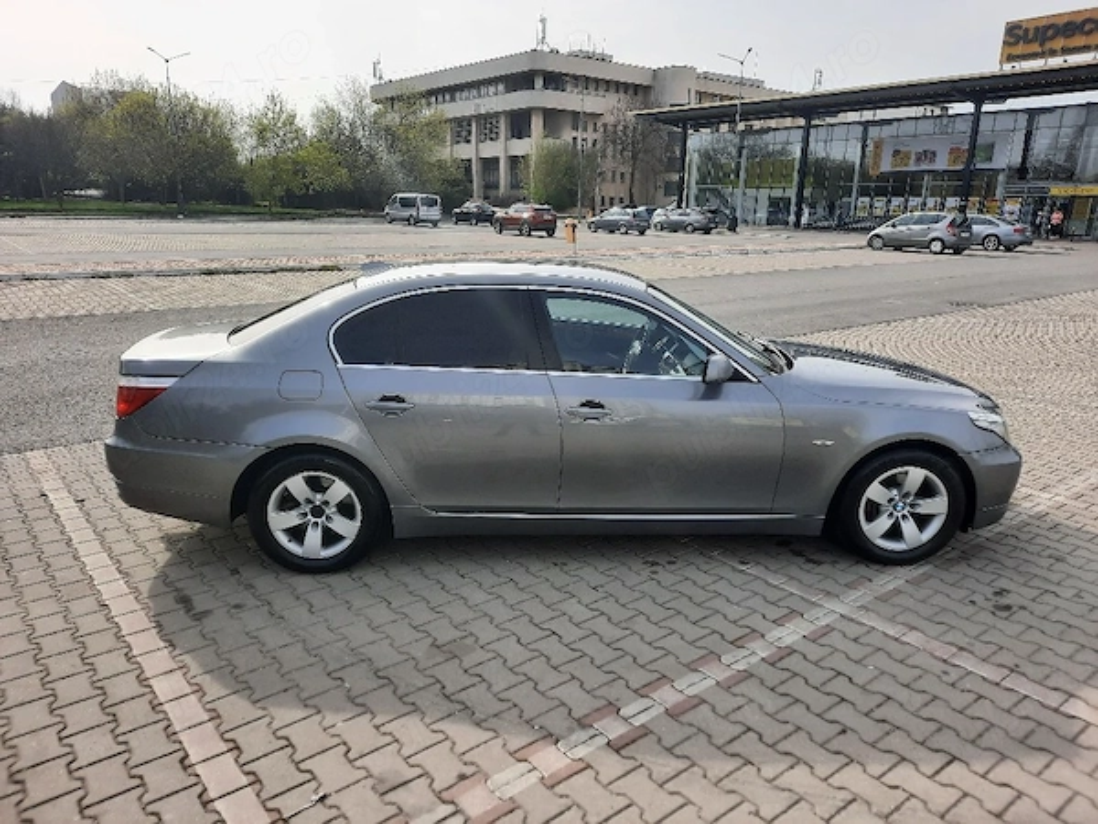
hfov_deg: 69.4
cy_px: 412
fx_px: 793
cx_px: 549
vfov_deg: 54.9
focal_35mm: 25
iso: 32
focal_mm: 4.6
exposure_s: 1/714
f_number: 2
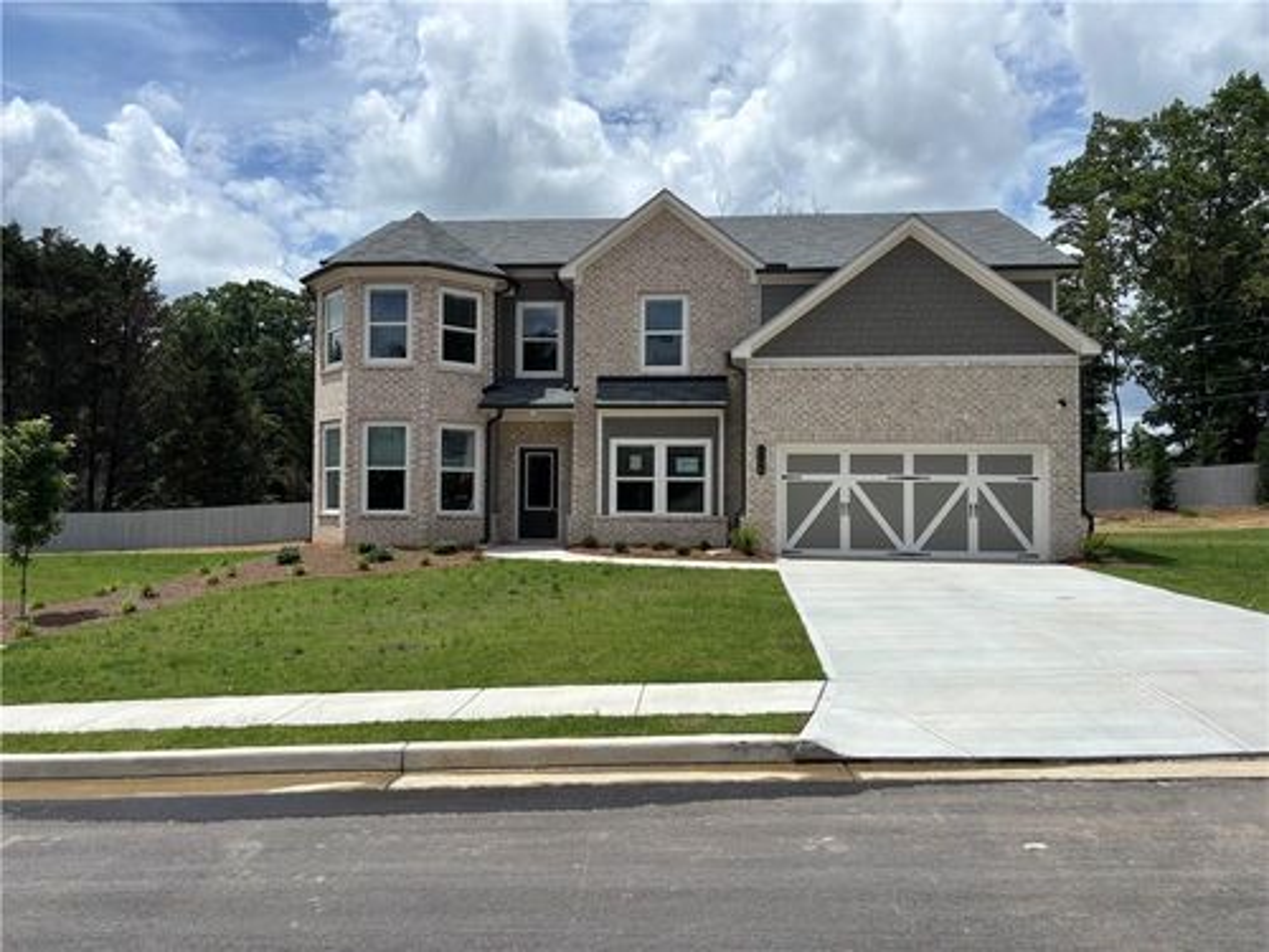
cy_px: 476
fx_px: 953
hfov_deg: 67.3
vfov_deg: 53.1
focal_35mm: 26
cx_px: 634
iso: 50
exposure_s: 1/6711
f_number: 1.6
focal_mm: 5.96
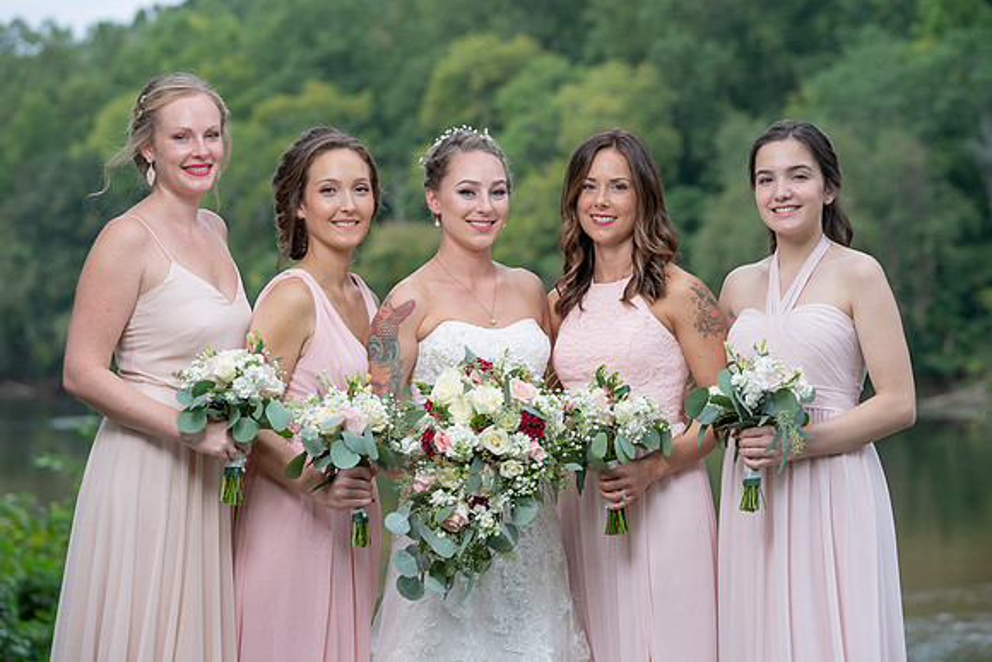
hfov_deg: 20.9
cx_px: 514
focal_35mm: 98
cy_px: 320
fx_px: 2691
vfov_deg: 14.0
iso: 100
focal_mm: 94
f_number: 4
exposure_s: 1/250
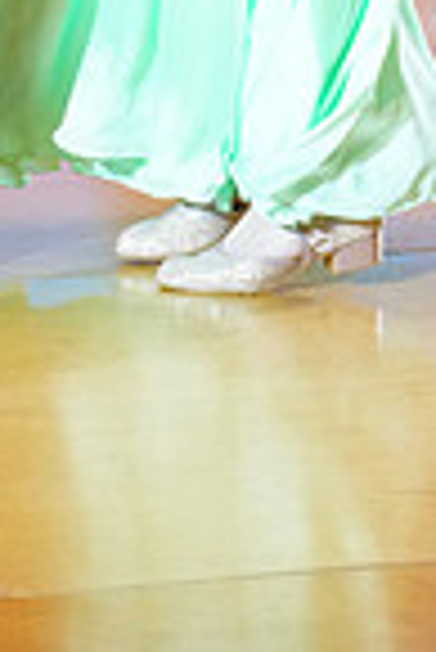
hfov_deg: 3.7
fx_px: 6814
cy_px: -522
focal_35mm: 376
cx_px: 52
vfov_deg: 5.4
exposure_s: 1/400
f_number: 2.8
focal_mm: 94
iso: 2500
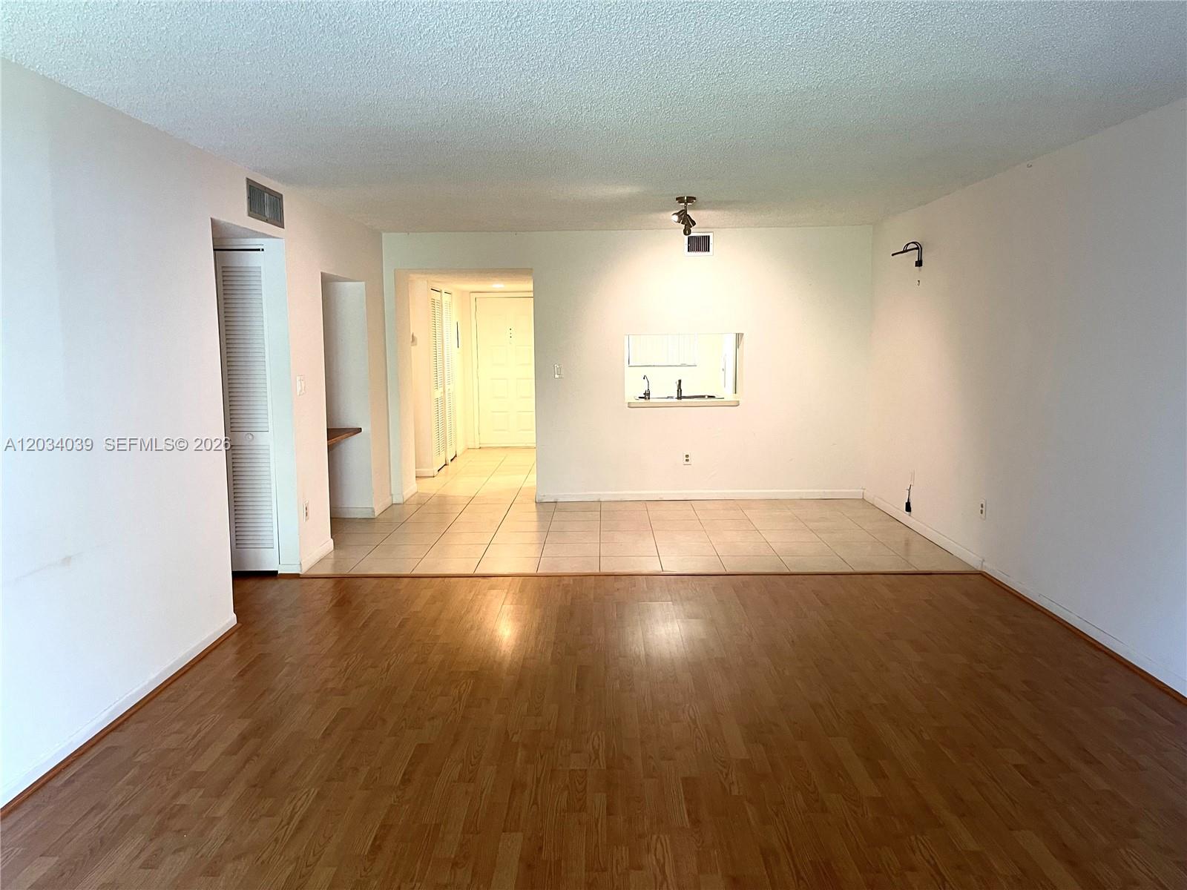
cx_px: 594
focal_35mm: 25
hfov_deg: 69.4
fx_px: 857
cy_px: 445
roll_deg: +0.2
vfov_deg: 54.9
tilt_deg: -7.9
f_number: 1.6
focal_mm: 5.1
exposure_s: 1/60
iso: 250
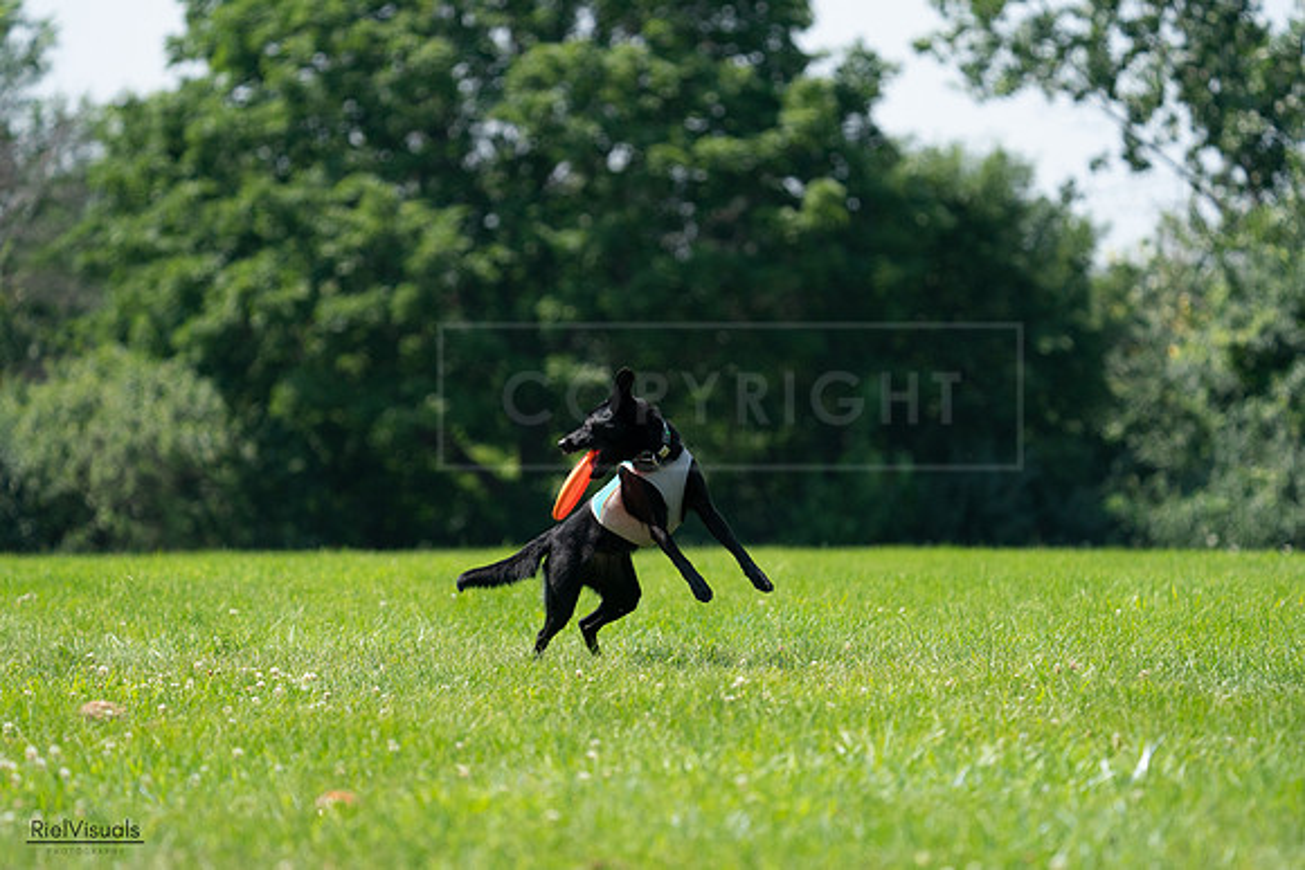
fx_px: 10551
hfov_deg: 7.1
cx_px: 652
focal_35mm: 291
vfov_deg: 4.7
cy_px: 435
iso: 1600
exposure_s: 1/4000
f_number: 5.6
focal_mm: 291
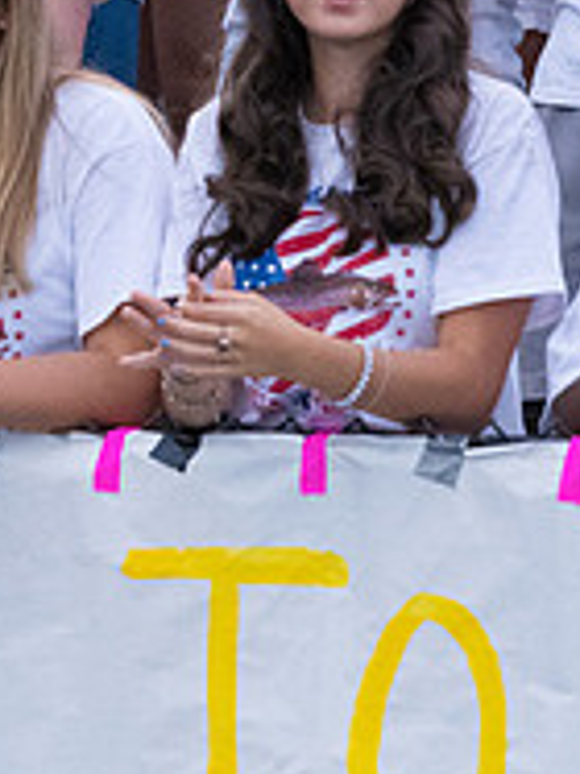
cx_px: -17
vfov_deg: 3.4
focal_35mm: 581
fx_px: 12995
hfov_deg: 2.6
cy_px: 77
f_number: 4.5
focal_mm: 195
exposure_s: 1/1600
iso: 6400
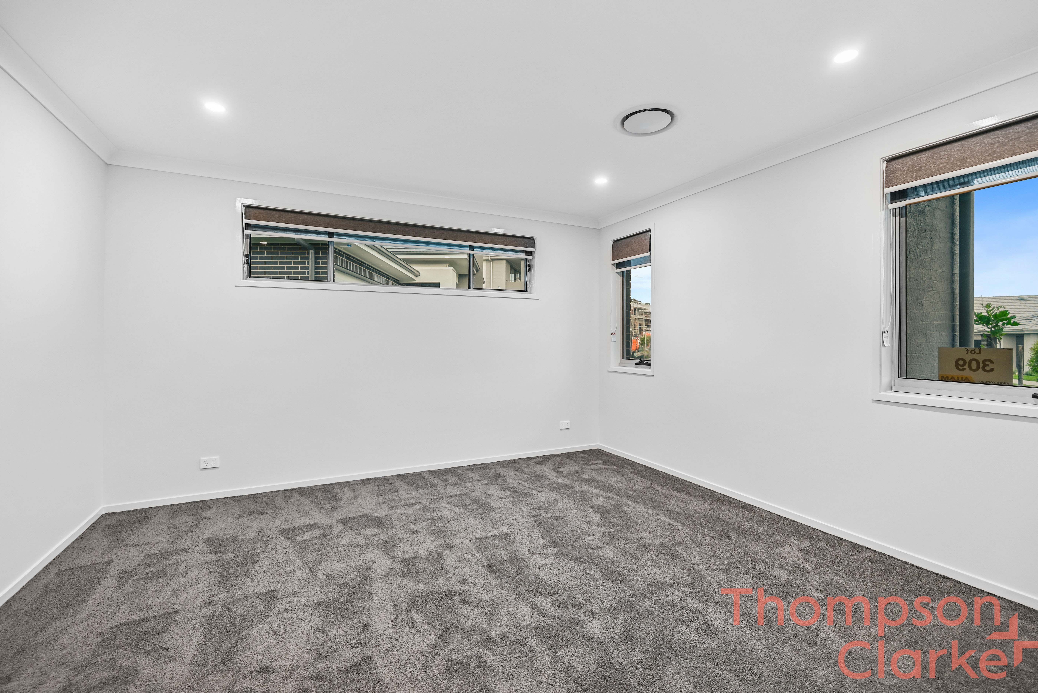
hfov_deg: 100.4
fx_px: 433
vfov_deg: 77.4
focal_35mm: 15
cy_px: 355
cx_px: 521
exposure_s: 1/3
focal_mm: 14
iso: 110
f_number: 4
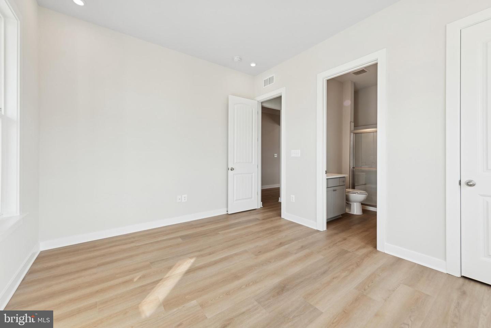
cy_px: 164
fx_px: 191
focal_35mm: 14
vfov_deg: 81.2
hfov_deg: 104.3
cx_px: 246
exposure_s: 1/30
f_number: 8
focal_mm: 14
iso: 64
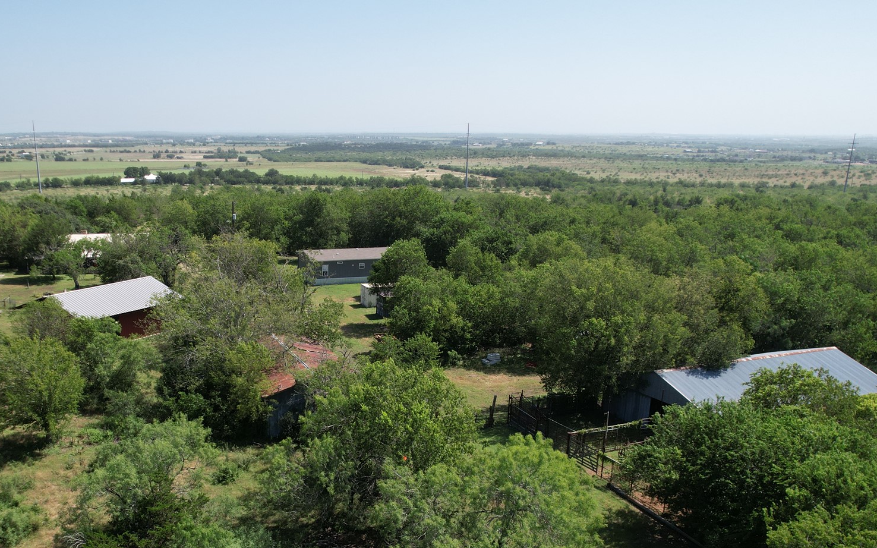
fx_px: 789
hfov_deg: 57.4
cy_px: 383
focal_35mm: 33
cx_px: 326
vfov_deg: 37.7
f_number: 2.8
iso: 110
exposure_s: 1/1600
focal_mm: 8.38
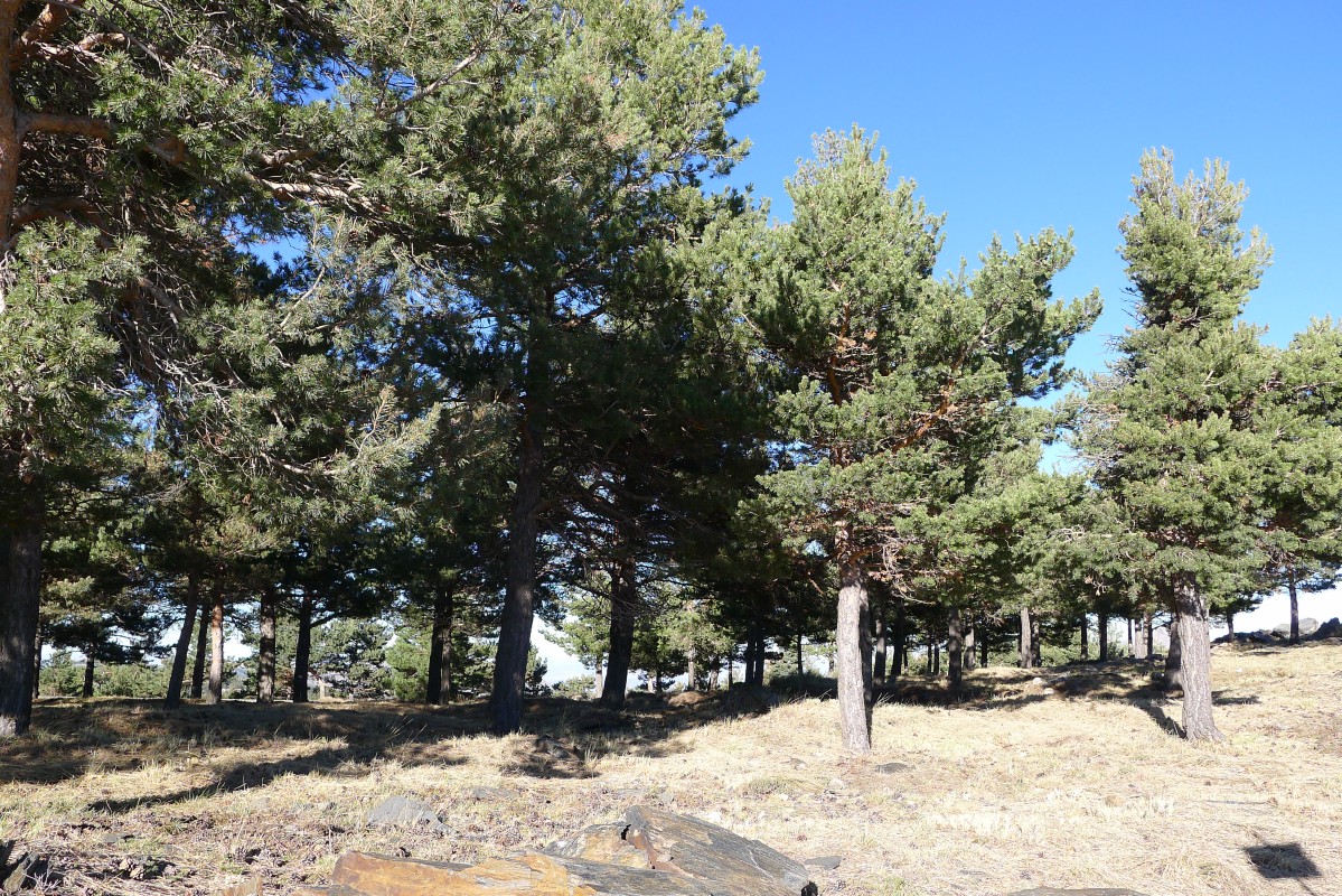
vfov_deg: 46.4
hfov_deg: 65.5
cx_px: 671
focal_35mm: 28
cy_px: 448
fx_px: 1044
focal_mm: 6
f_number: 2.8
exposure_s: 1/400
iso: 80
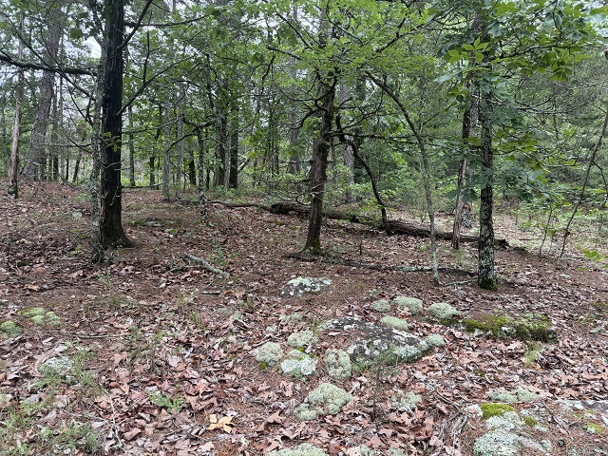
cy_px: 228
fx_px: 422
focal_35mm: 24
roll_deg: -0.7
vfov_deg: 56.8
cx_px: 304
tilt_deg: -1.4
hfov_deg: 71.6
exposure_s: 1/116
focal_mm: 6.76
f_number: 1.78
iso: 200
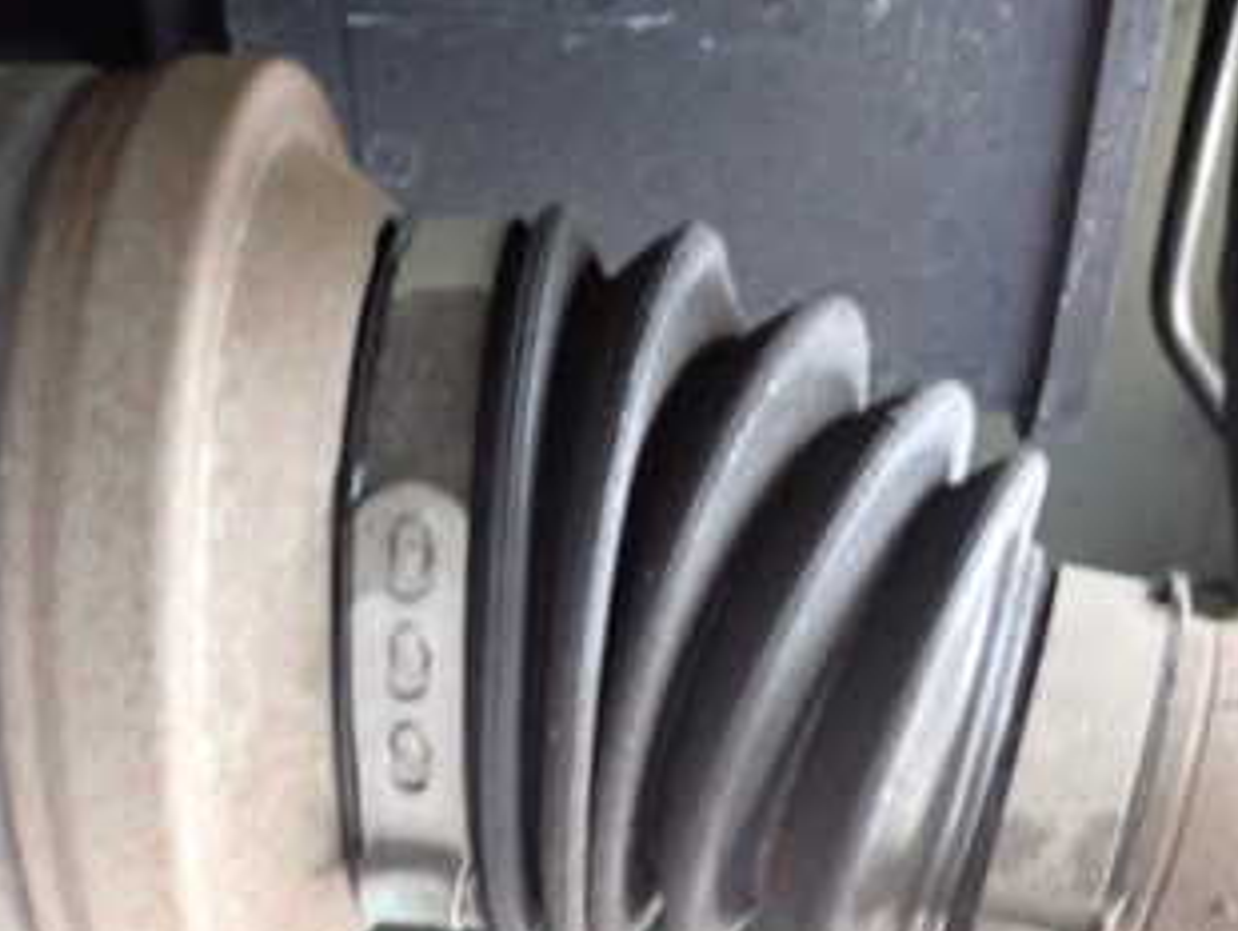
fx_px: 2076
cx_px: 459
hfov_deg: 33.0
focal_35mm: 58
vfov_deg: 24.7
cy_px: 799
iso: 800
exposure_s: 1/25
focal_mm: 5.4
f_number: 2.3
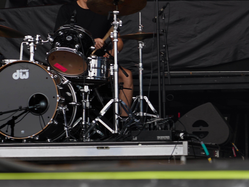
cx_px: 57
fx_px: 1352
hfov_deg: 10.5
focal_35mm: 188
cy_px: 56
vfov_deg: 7.9
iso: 160
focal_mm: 105
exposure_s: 1/125
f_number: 4
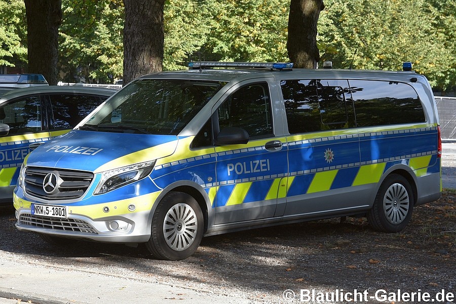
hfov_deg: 23.9
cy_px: 152
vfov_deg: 16.1
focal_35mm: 85
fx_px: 1077
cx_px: 228
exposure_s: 1/250
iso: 400
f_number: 8
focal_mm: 85
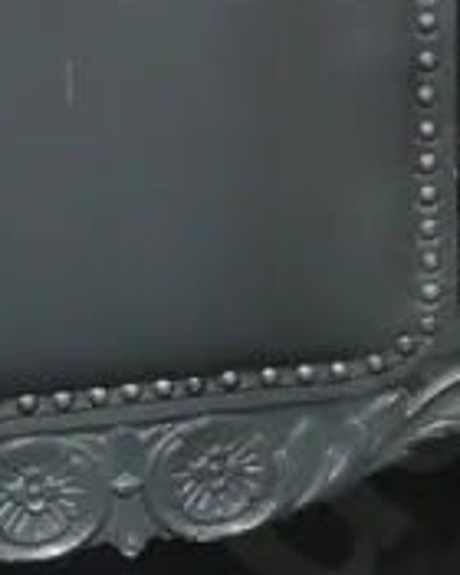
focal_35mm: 206
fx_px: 3506
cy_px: 503
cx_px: 330
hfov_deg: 7.5
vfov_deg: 9.3
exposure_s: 1/60
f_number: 4
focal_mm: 18
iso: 3200
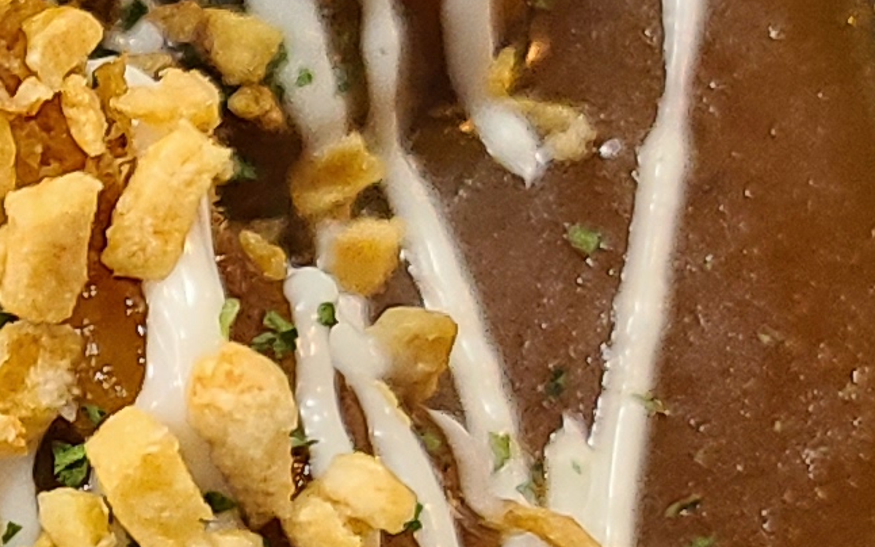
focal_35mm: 172
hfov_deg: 11.4
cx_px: -666
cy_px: 302
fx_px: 4102
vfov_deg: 7.6
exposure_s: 1/59
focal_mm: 5.4
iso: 200
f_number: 1.8
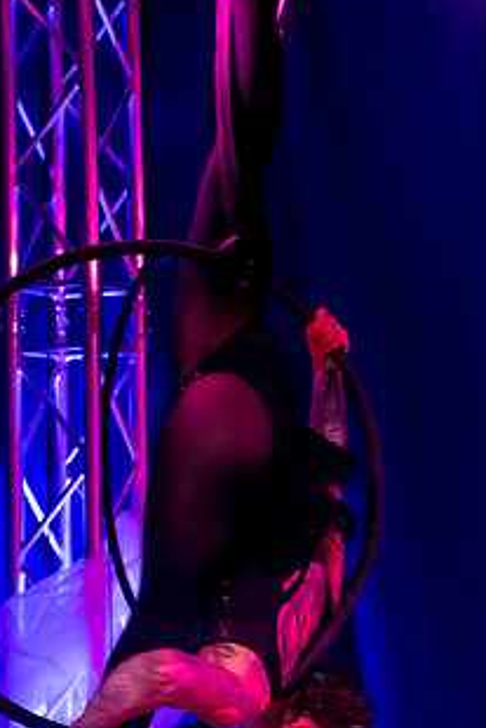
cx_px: 410
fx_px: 4025
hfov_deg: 6.9
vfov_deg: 10.3
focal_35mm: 199
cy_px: 591
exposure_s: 1/80
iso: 3200
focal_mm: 70
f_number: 2.8
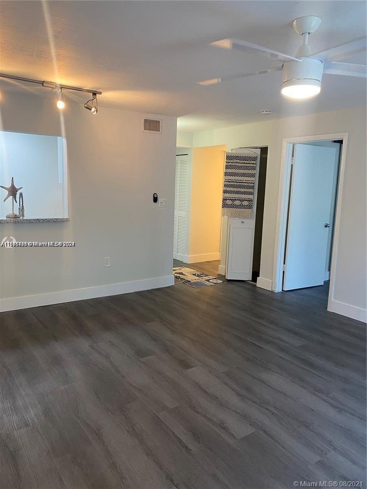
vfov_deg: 67.3
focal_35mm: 26
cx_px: 184
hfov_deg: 53.1
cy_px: 244
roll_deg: -2.4
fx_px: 368
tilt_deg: -8.0
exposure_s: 1/60
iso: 160
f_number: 1.8
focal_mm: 4.25
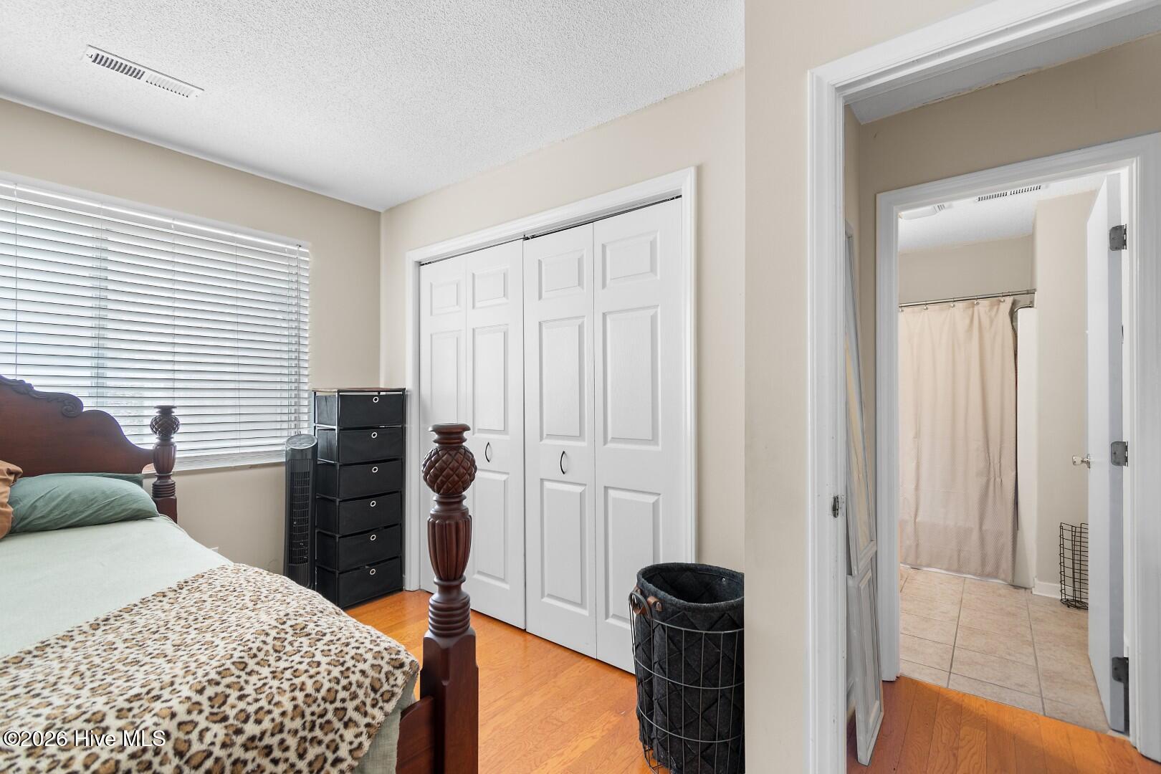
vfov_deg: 77.3
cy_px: 387
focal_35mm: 15
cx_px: 580
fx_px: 484
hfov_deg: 100.4
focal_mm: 10
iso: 100
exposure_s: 1/5
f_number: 4.5
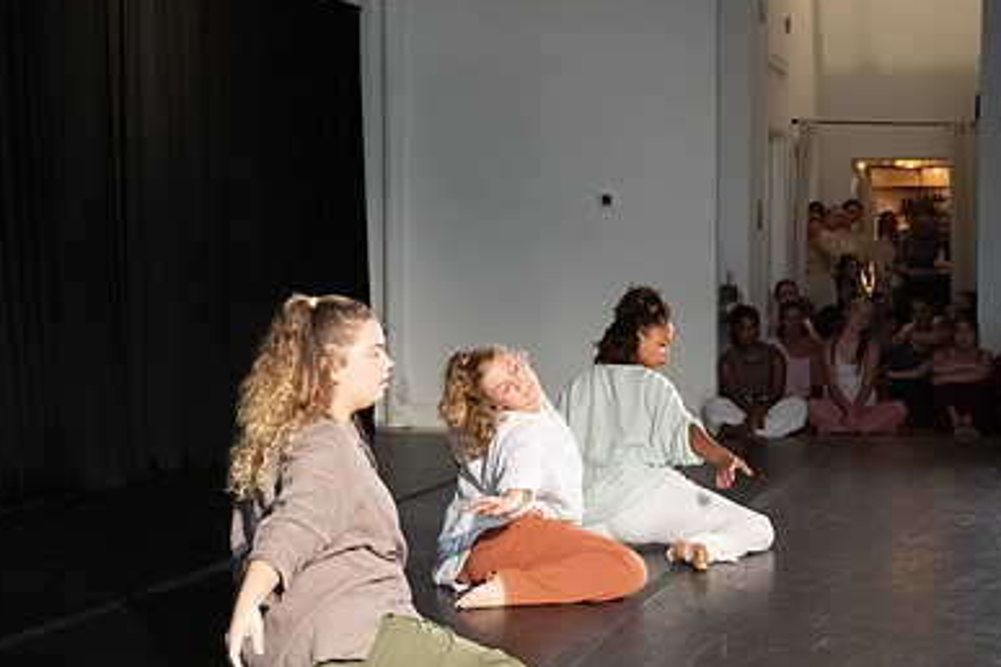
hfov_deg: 28.3
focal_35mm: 71
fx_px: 1974
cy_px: 443
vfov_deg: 19.1
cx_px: 636
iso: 6400
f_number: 4
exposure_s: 1/320
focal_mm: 36
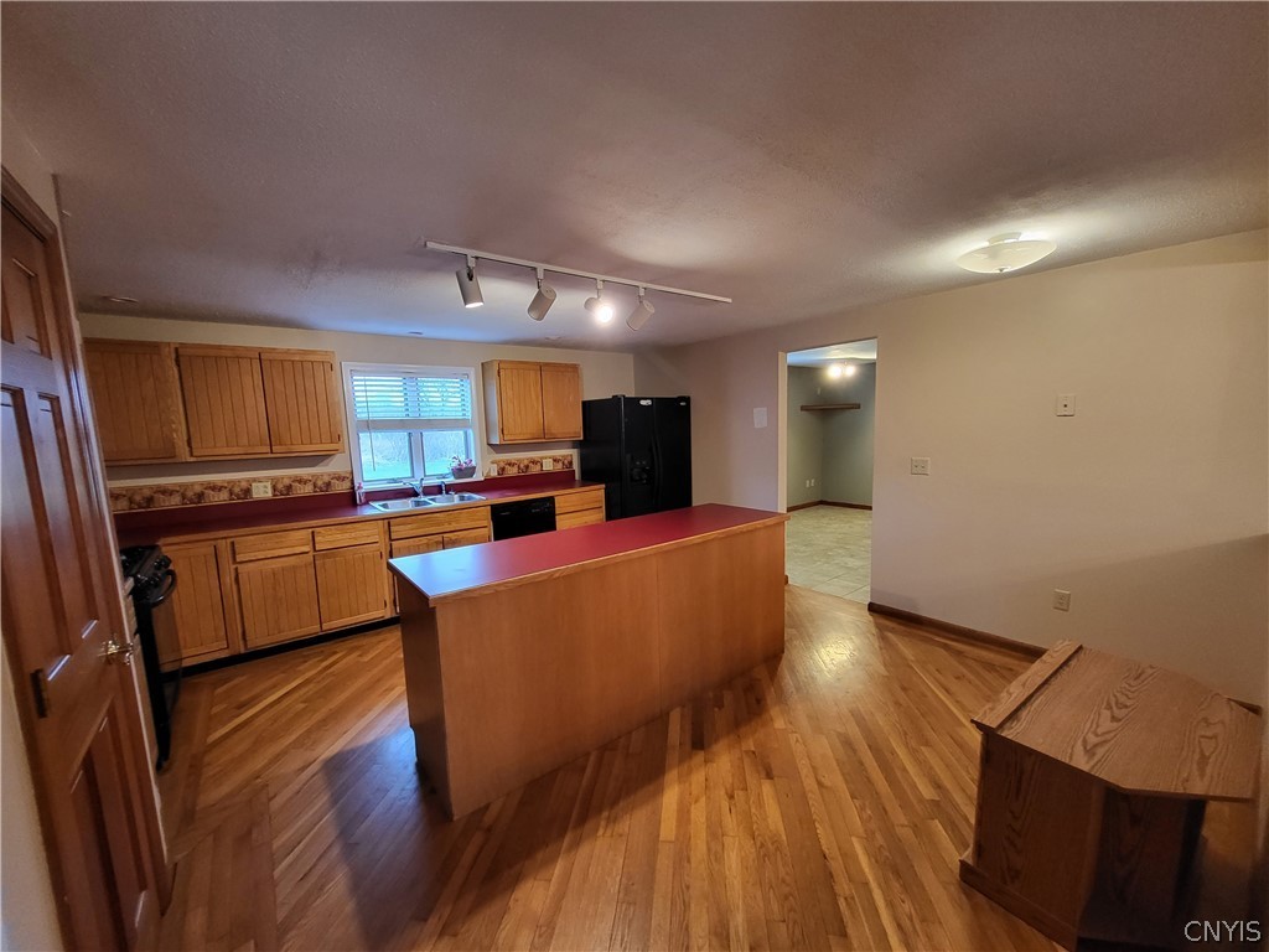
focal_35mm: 13
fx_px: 477
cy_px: 476
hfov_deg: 106.2
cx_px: 634
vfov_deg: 89.9
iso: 400
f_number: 2.2
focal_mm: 1.74
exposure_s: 1/30
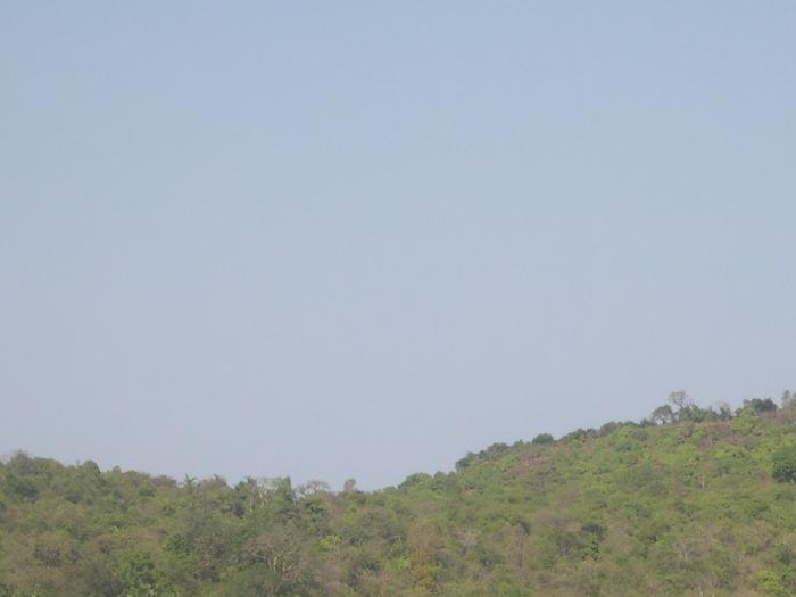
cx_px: 511
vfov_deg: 9.9
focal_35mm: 150
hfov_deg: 13.2
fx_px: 3449
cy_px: 472
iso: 100
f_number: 4.1
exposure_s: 1/616
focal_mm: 17.4
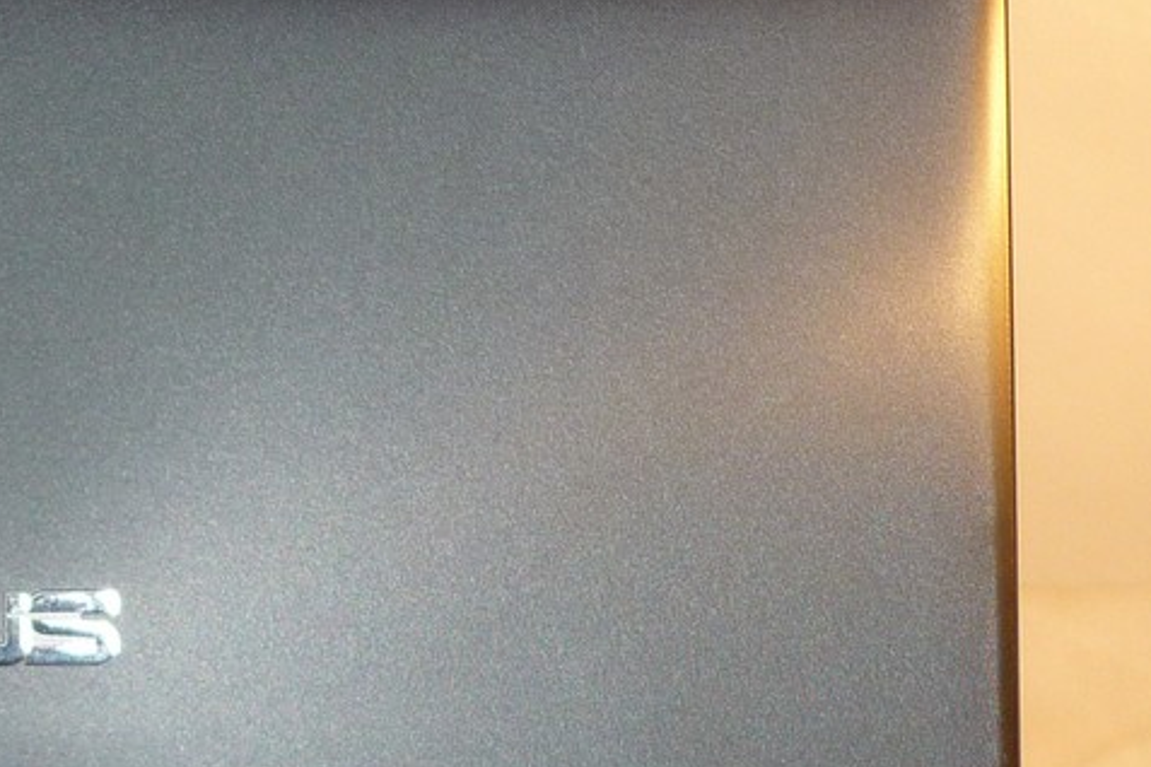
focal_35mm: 143
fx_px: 4572
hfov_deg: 14.1
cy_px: 637
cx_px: -48
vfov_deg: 9.6
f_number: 3.1
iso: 100
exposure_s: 1/30
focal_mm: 7.4
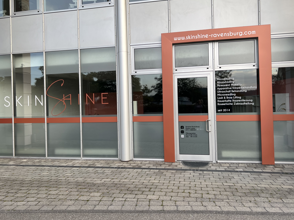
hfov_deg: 61.7
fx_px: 246
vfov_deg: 48.2
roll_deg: +1.7
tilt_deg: -0.9
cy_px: 100
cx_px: 148
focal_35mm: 29
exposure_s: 1/488
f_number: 1.5
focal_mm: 5.7
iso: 50
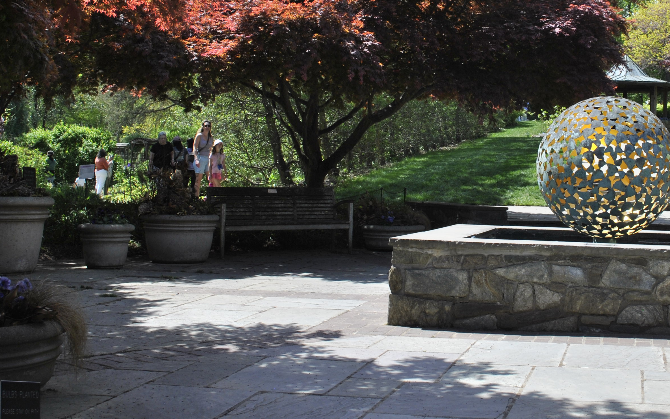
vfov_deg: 23.3
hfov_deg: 36.3
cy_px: 98
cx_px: 473
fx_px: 1004
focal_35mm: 55
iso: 100
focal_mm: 22
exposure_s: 1/200
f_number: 8
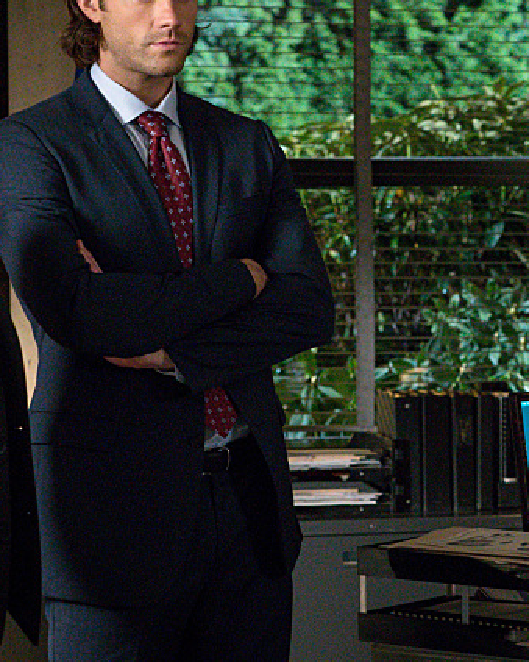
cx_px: 409
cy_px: 256
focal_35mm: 124
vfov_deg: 15.5
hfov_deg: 12.4
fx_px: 2428
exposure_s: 1/100
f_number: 5.6
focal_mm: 70
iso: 12800
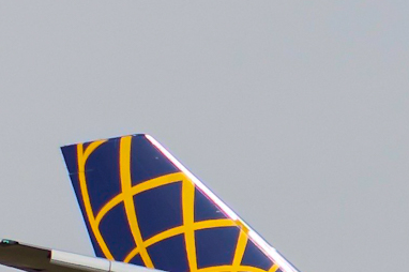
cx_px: 859
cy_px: 406
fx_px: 7271
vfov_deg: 2.1
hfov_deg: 3.2
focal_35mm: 641
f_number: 5.6
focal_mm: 85
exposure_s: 1/1600
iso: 200
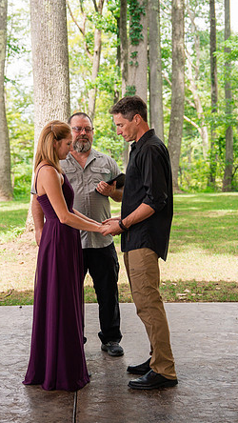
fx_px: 863
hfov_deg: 15.7
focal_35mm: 77
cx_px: 79
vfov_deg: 27.5
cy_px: 233
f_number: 2.8
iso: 160
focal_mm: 44
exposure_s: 1/400
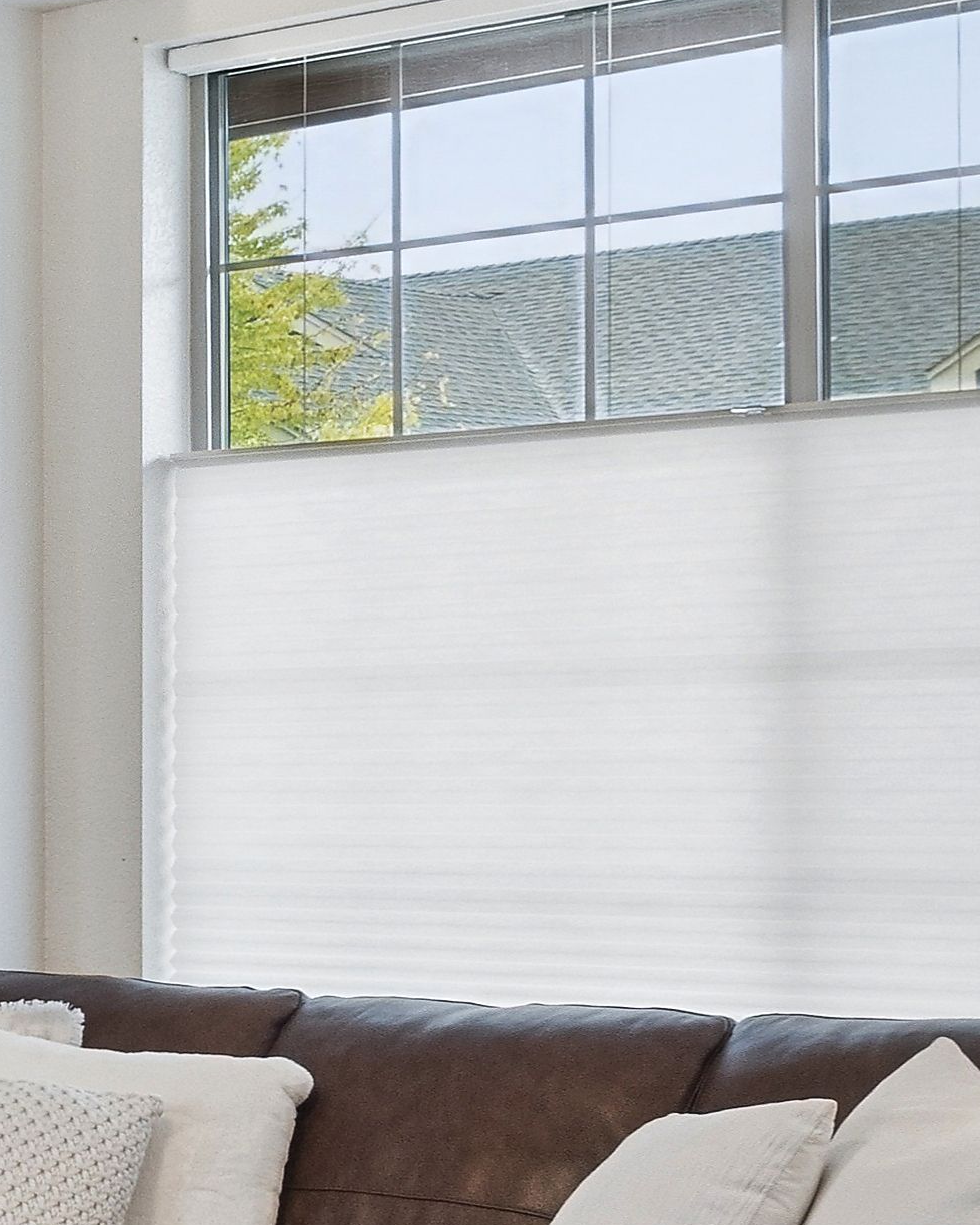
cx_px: -1831
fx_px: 3964
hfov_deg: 10.5
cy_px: 775
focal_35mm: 109
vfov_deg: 17.5
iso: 640
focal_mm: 16.5
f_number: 11
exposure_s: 1/6
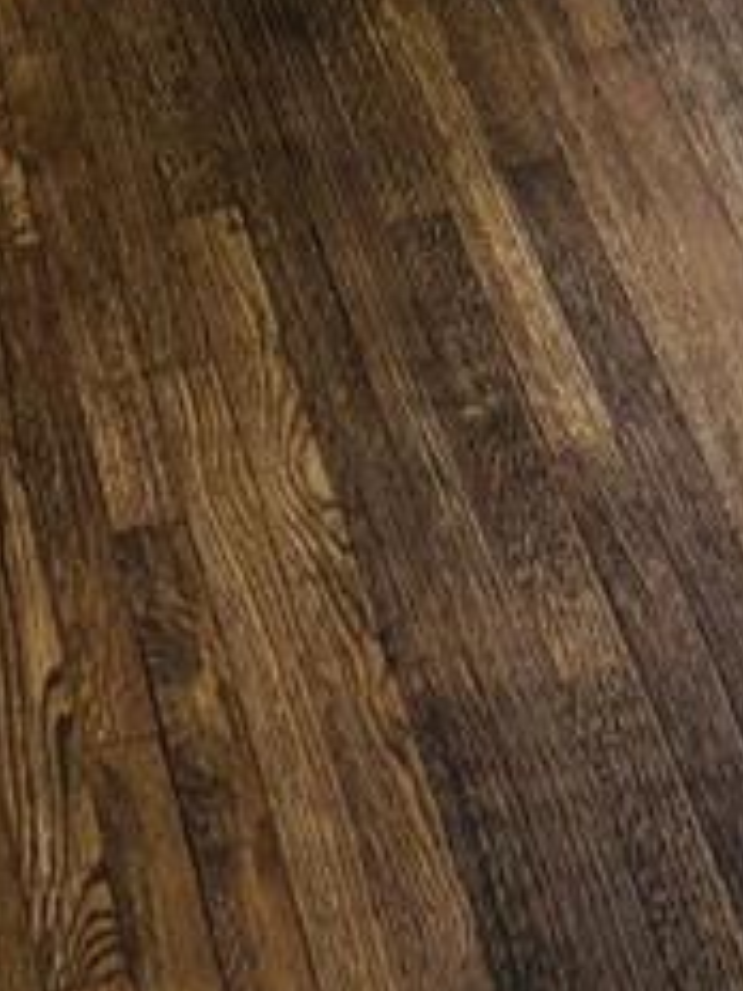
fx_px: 4922
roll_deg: +1.0
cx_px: 1311
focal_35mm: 172
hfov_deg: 8.3
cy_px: -1422
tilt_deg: -12.8
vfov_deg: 10.0
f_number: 1.6
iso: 80
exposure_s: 1/60
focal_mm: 5.96
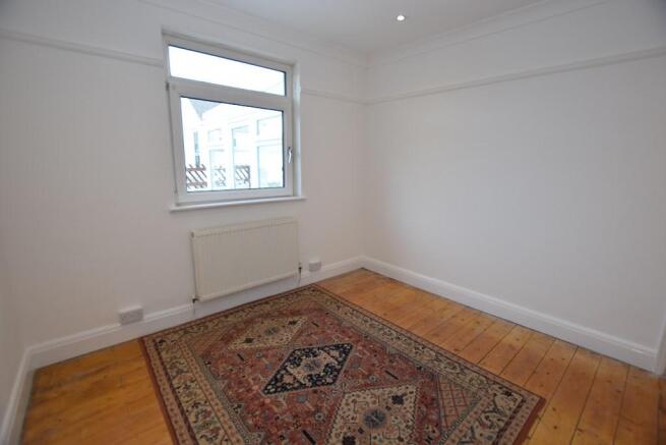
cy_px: 222
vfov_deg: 77.4
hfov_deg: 100.4
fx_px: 278
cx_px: 333
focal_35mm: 15
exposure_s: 1/50
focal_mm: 10
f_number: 3.5
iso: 100
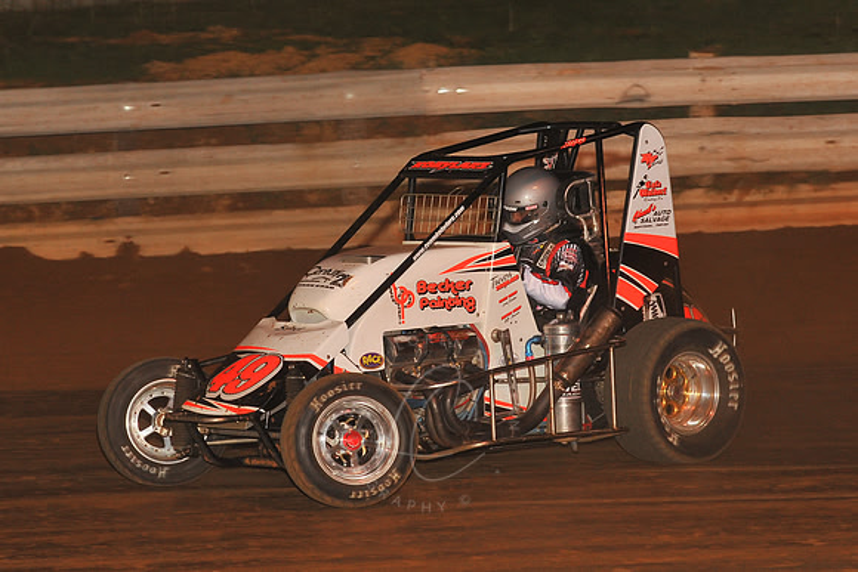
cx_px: 429
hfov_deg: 15.2
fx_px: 3218
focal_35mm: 135
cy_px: 286
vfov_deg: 10.2
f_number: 6.3
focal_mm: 135
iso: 1000
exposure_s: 1/320
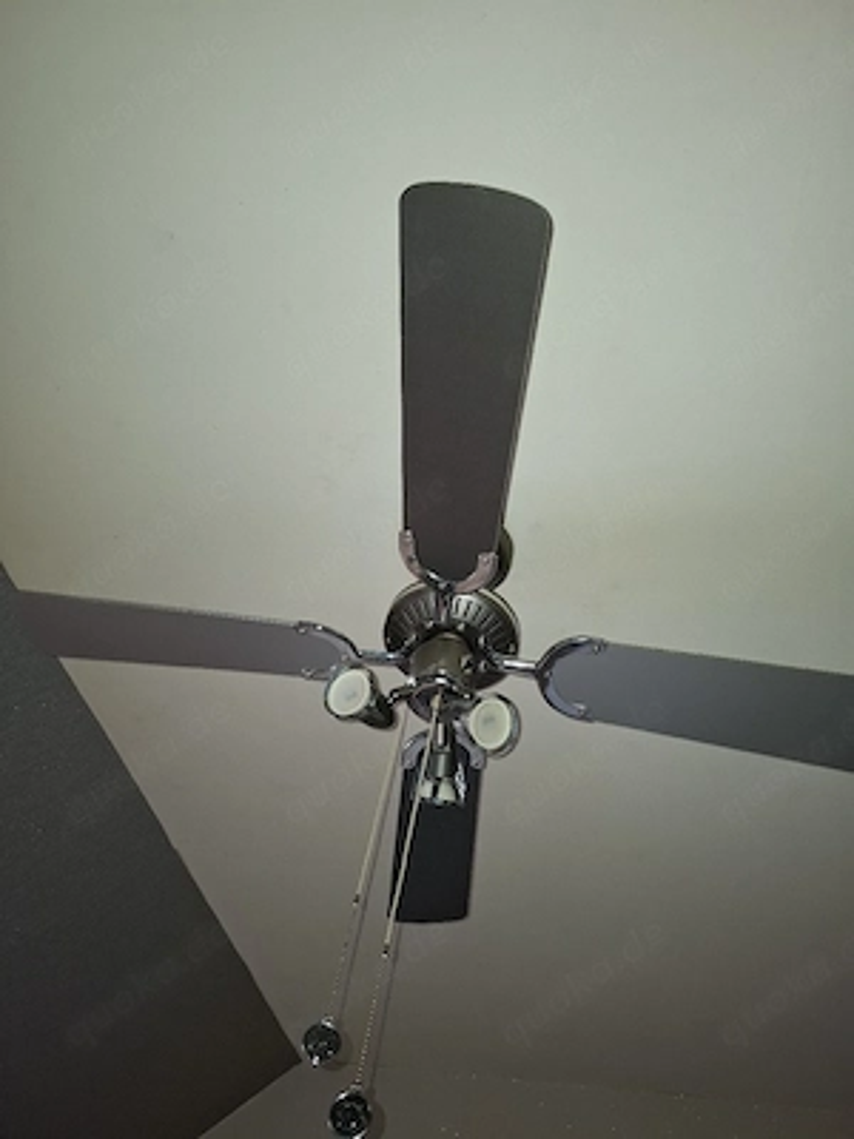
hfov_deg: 58.9
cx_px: 427
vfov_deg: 73.9
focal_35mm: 23
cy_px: 570
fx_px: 757
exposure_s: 1/50
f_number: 1.8
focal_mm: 5.54
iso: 320
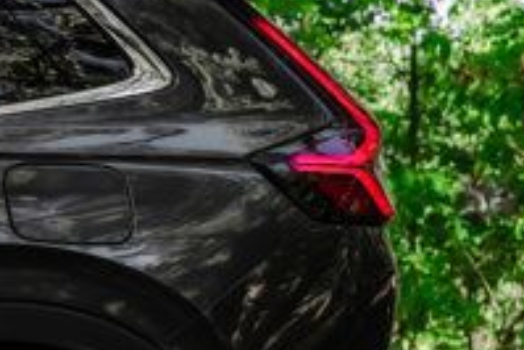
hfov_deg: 13.8
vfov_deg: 9.2
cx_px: 142
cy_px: 354
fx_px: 2156
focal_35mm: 148
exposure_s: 1/640
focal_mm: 46
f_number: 5
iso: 1250
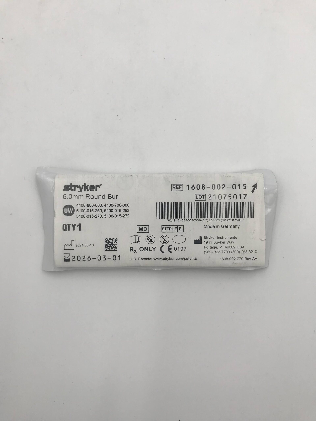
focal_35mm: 28
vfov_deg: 63.4
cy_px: 210
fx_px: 341
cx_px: 158
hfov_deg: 49.7
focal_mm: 3.99
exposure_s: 1/292
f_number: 1.8
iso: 20
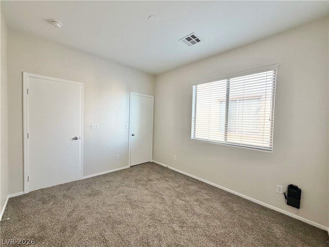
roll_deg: -1.1
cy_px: 124
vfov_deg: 85.7
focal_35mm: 14
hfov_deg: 102.1
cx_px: 164
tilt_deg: -2.0
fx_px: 133
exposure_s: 1/87
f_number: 2.2
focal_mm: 2.22
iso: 320
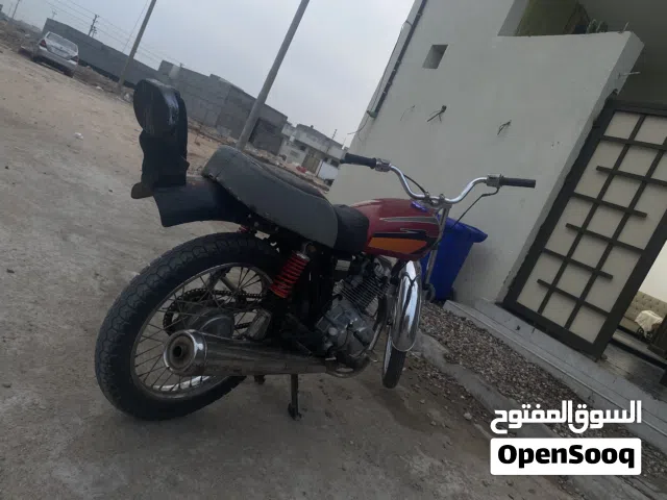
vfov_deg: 53.1
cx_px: 334
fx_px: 501
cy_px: 250
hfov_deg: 67.3
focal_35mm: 26
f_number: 1.8
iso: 125
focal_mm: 4.25
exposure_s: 1/116
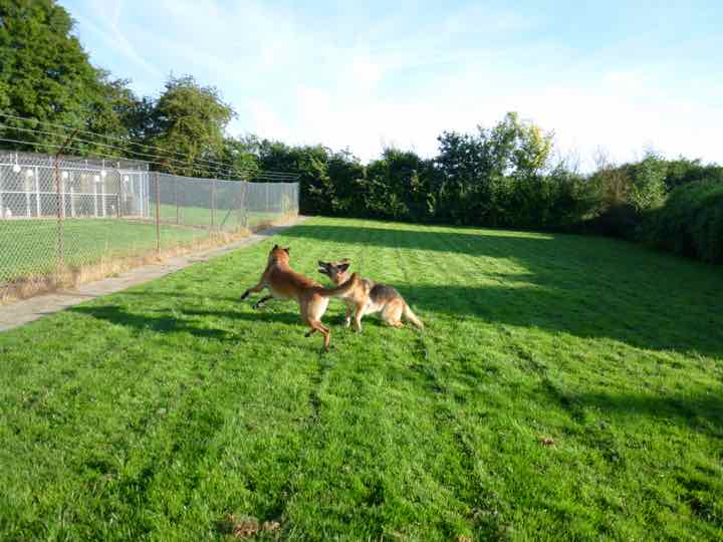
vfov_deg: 56.8
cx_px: 362
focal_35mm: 24
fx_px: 501
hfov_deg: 71.6
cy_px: 271
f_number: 2.2
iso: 100
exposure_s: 1/640
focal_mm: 4.3
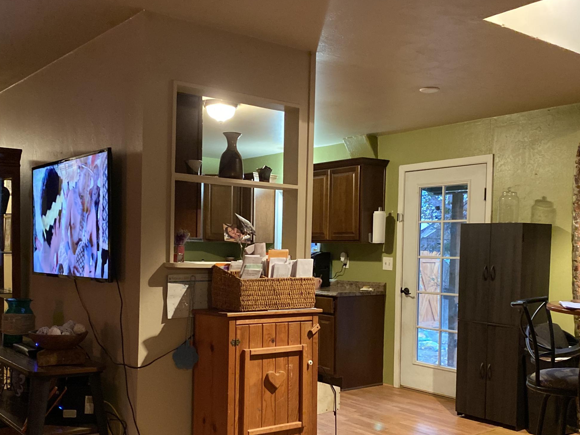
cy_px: 269
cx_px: 309
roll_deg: -1.9
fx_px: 670
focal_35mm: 40
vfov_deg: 35.8
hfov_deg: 46.8
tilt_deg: -2.1
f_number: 1.8
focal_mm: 4.25
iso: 500
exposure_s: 1/30
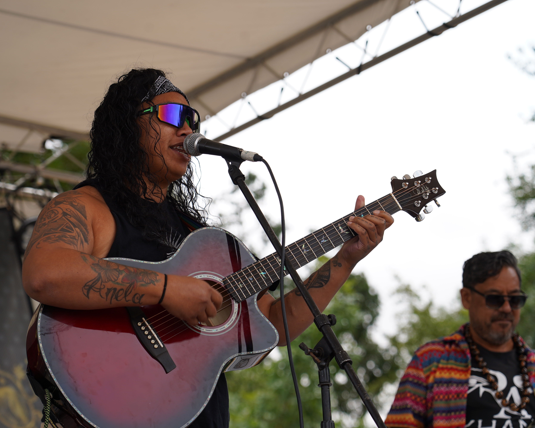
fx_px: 1884
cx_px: 228
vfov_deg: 13.0
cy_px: 215
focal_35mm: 119
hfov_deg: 16.2
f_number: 5
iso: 100
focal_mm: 105
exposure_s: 1/250
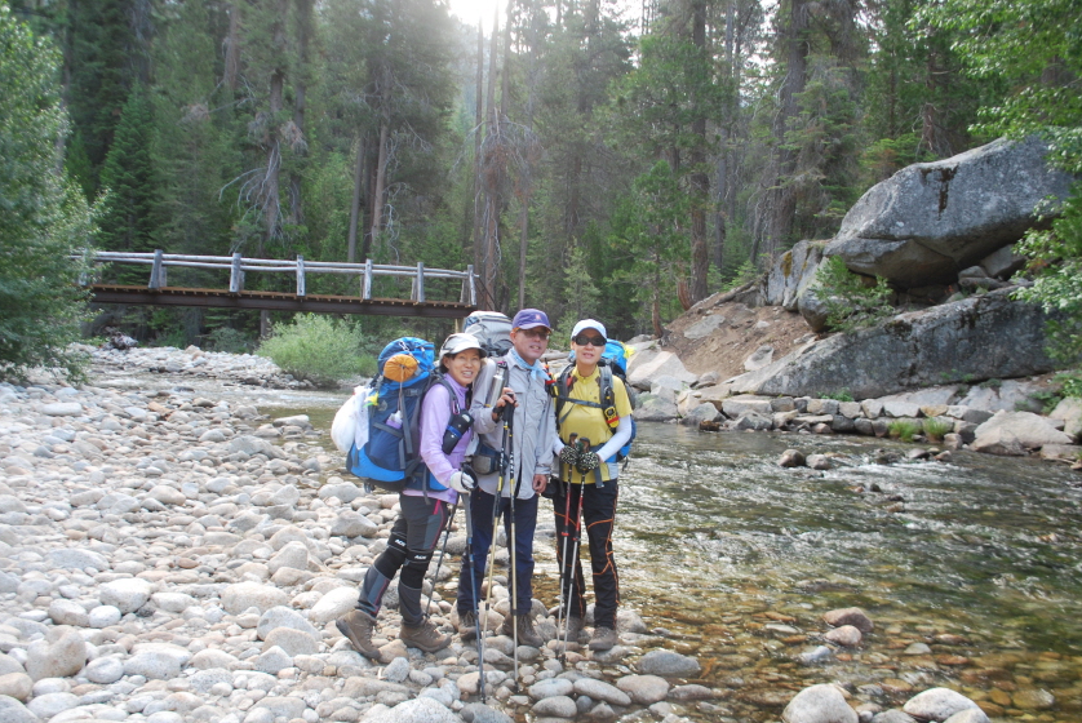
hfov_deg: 63.6
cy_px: 387
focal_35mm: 29
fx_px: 872
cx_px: 541
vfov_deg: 45.0
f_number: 4
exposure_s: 1/60
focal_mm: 18
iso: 200
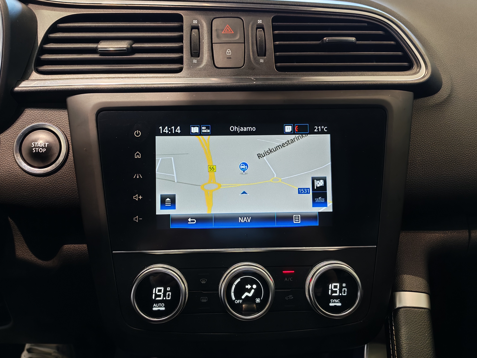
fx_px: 455
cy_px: 179
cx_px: 238
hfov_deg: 55.4
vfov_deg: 42.9
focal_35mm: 33
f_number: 1.9
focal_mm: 6.12
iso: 434
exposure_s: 1/100
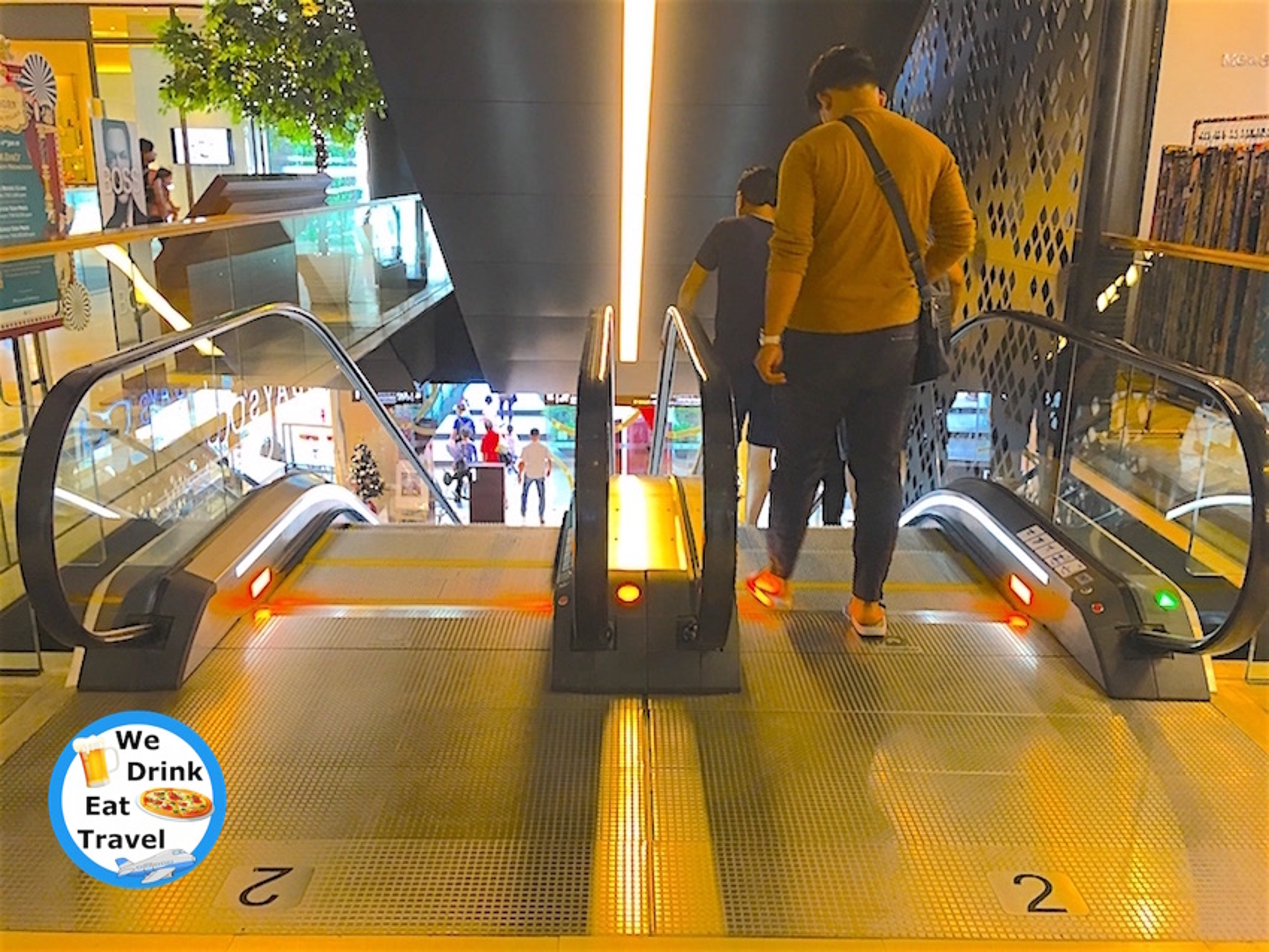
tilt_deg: -15.5
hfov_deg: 61.6
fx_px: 1063
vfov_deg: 48.2
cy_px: 476
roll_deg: -1.1
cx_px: 634
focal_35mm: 29
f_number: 2.2
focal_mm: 4.15
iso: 125
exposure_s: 1/33
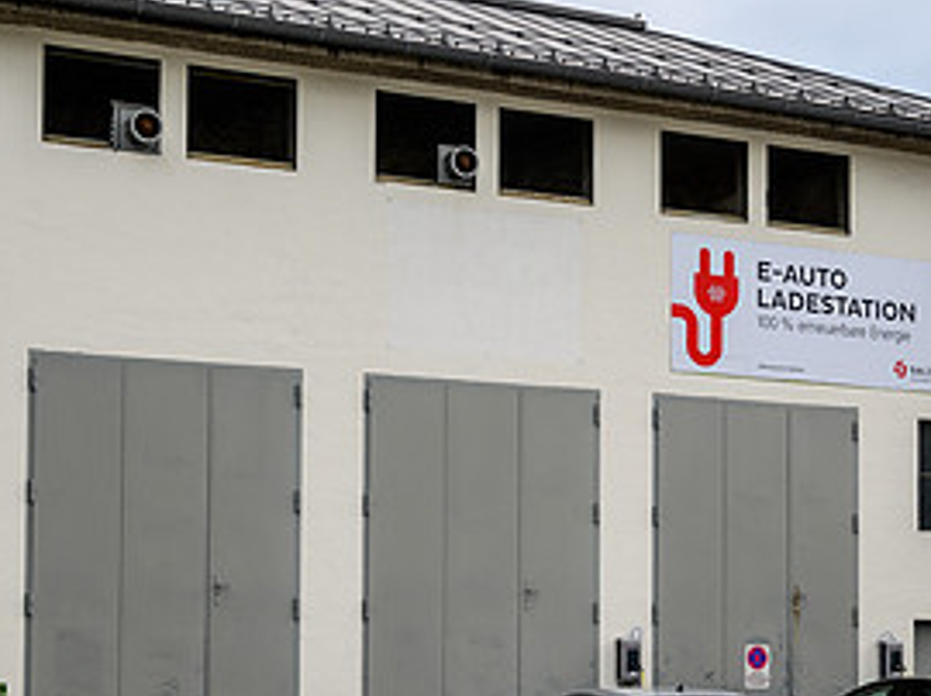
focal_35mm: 81
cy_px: 551
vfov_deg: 18.0
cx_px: 684
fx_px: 2177
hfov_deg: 23.9
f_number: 5
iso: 64
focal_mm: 30
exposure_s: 1/400
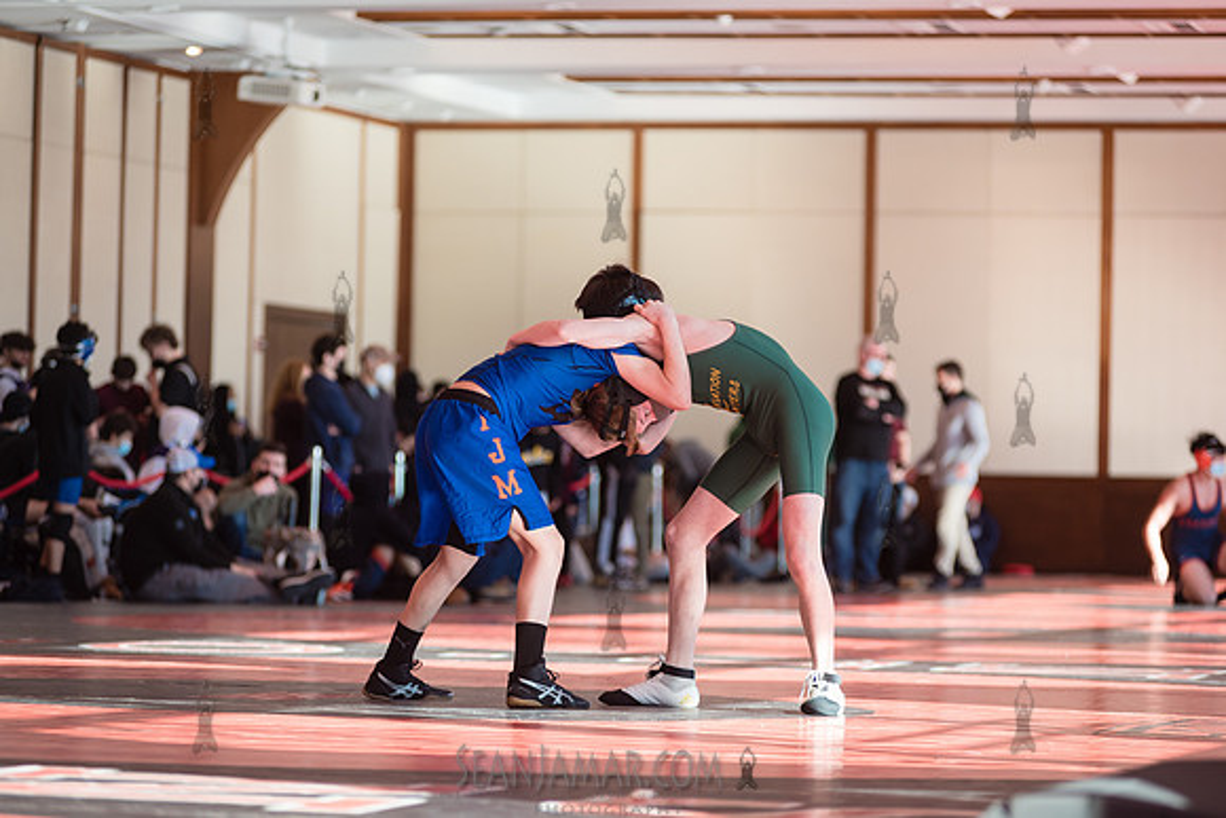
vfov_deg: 8.9
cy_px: 409
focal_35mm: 155
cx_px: 613
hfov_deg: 13.2
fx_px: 5280
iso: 400
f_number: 4
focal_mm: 155
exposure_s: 1/400
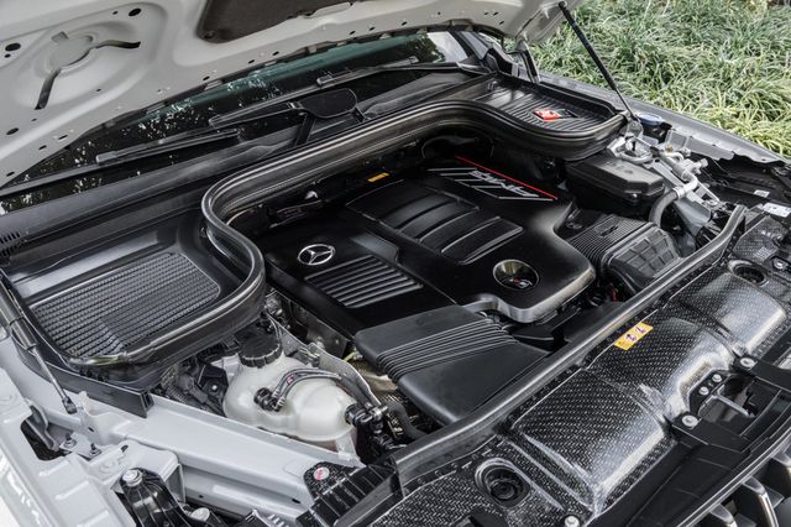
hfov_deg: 58.5
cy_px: 261
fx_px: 704
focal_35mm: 32
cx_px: 449
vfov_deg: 41.0
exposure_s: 1/60
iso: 640
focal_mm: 24
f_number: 8
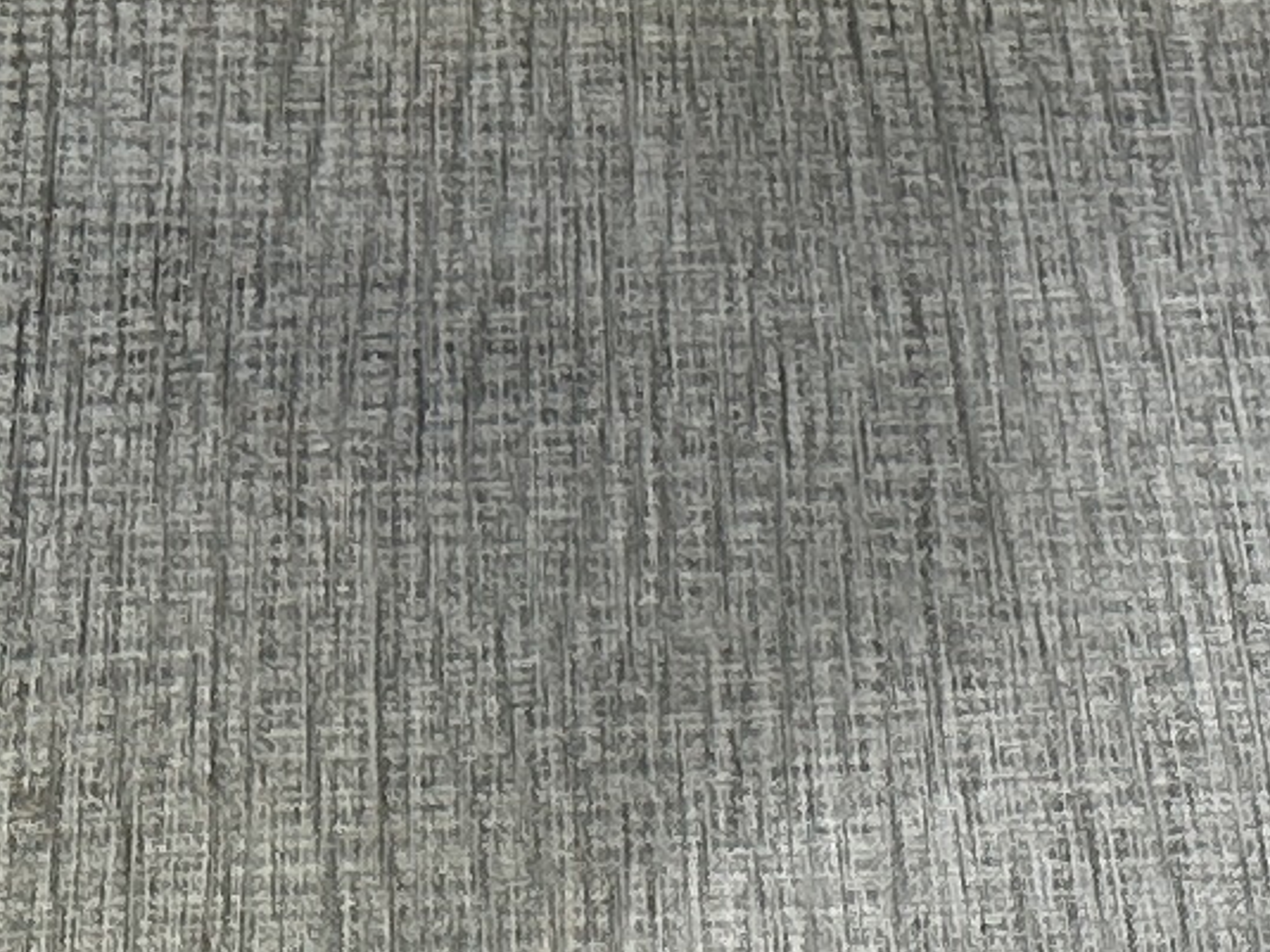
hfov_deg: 10.9
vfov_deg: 8.2
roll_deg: +1.5
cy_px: -12
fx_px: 6639
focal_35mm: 181
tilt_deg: -33.7
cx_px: 605
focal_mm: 6.86
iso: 125
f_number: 1.78
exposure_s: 1/120
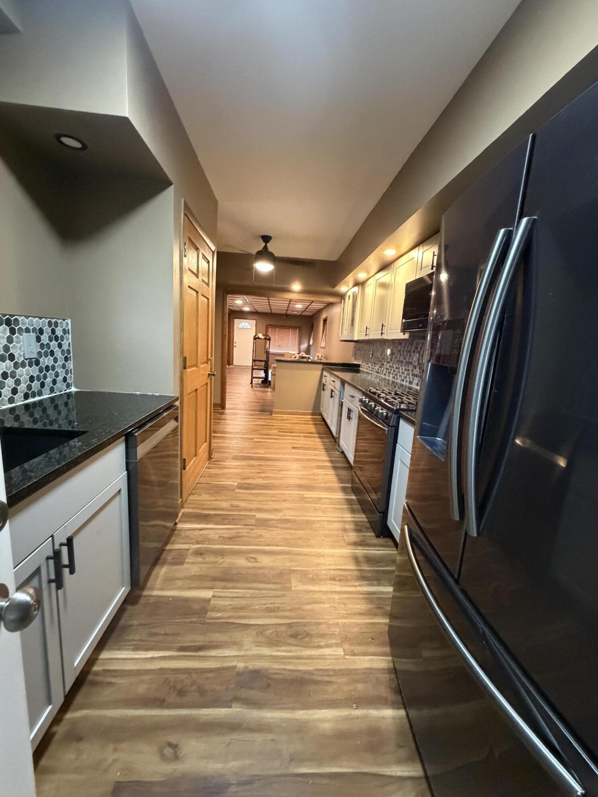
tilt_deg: -8.6
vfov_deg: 102.1
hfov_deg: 85.7
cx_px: 299
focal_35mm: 14
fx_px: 322
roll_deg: -3.7
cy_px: 398
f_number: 2.2
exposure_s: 1/60
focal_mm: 2.22
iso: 1250
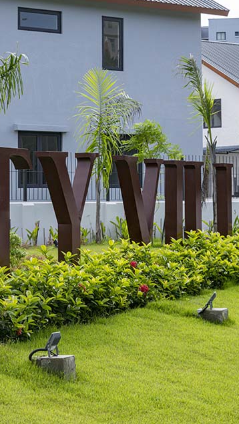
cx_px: 75
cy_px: 212
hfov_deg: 12.3
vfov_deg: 21.8
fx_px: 1104
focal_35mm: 98
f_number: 8
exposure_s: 1/640
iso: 500
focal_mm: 62
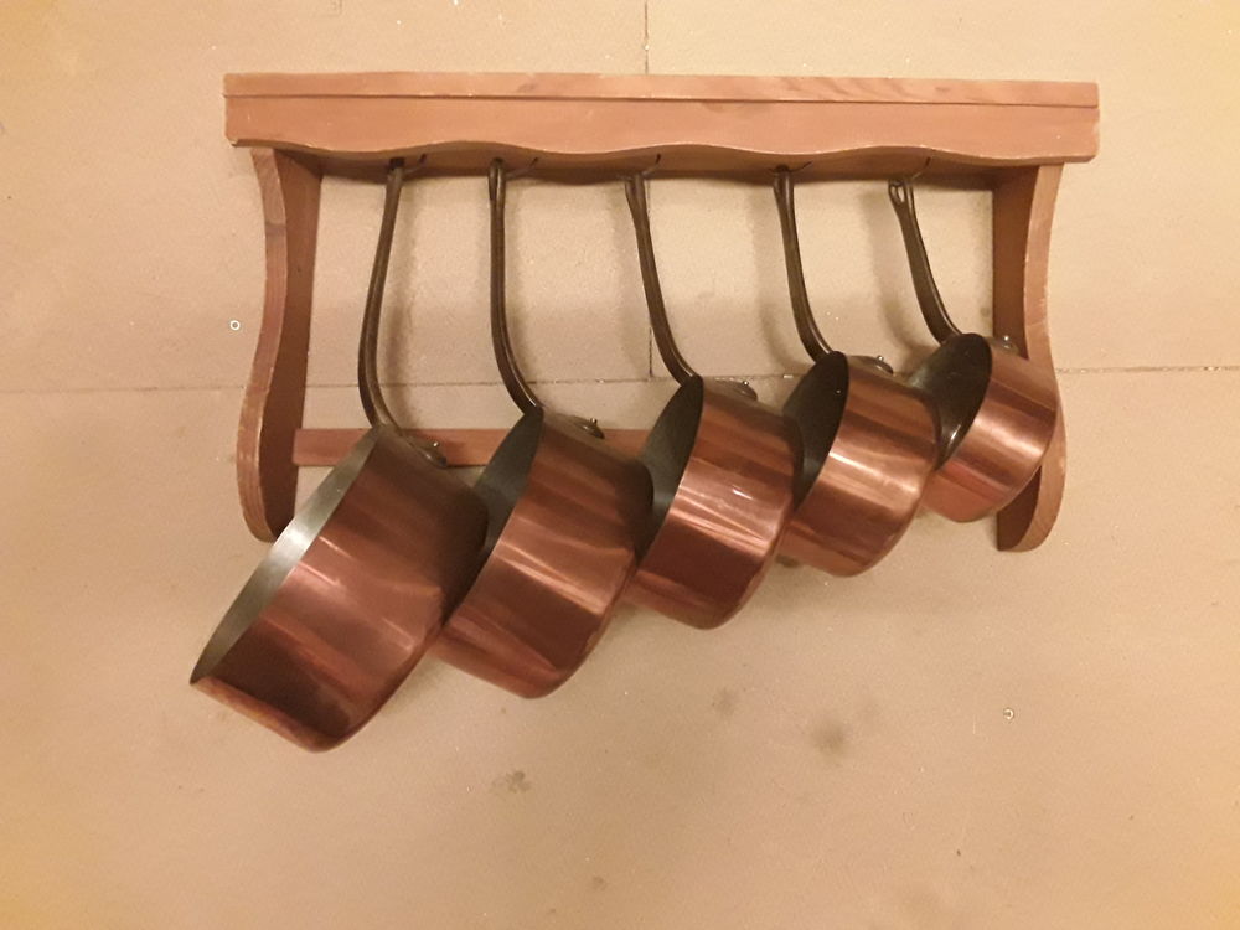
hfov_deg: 65.3
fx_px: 967
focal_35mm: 27
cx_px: 620
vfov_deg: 51.4
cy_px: 465
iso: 400
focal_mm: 2.91
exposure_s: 1/17
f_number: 1.9
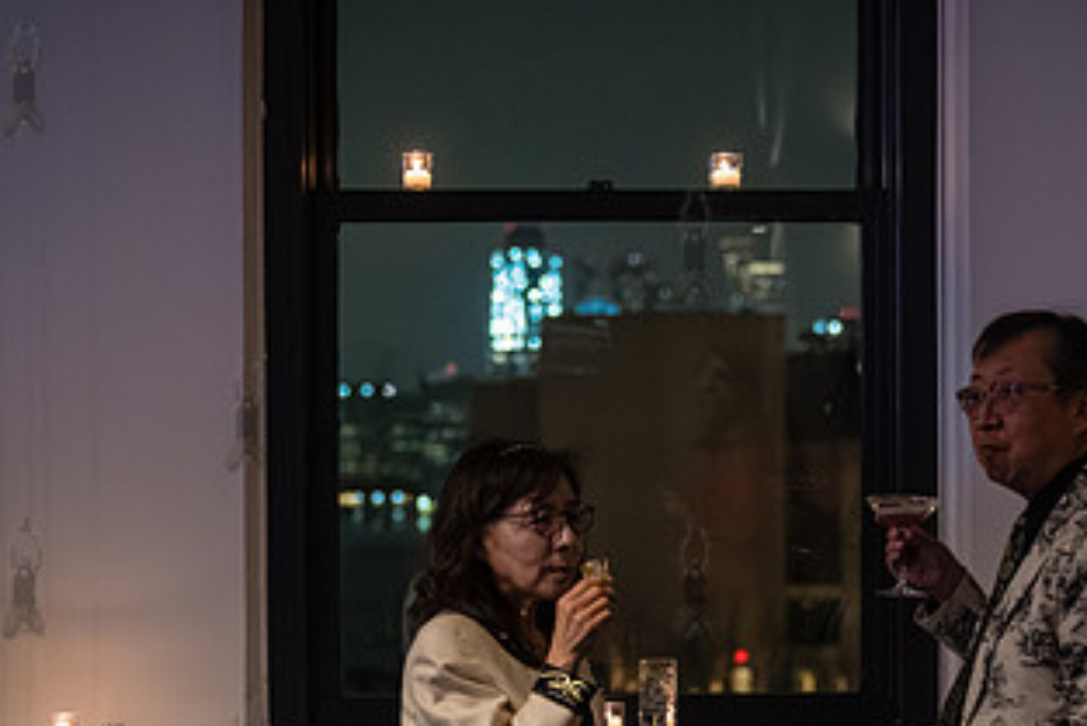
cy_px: 577
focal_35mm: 124
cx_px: 691
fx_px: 3746
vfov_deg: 11.0
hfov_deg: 16.5
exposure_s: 1/250
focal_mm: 67
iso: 12800
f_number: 2.8
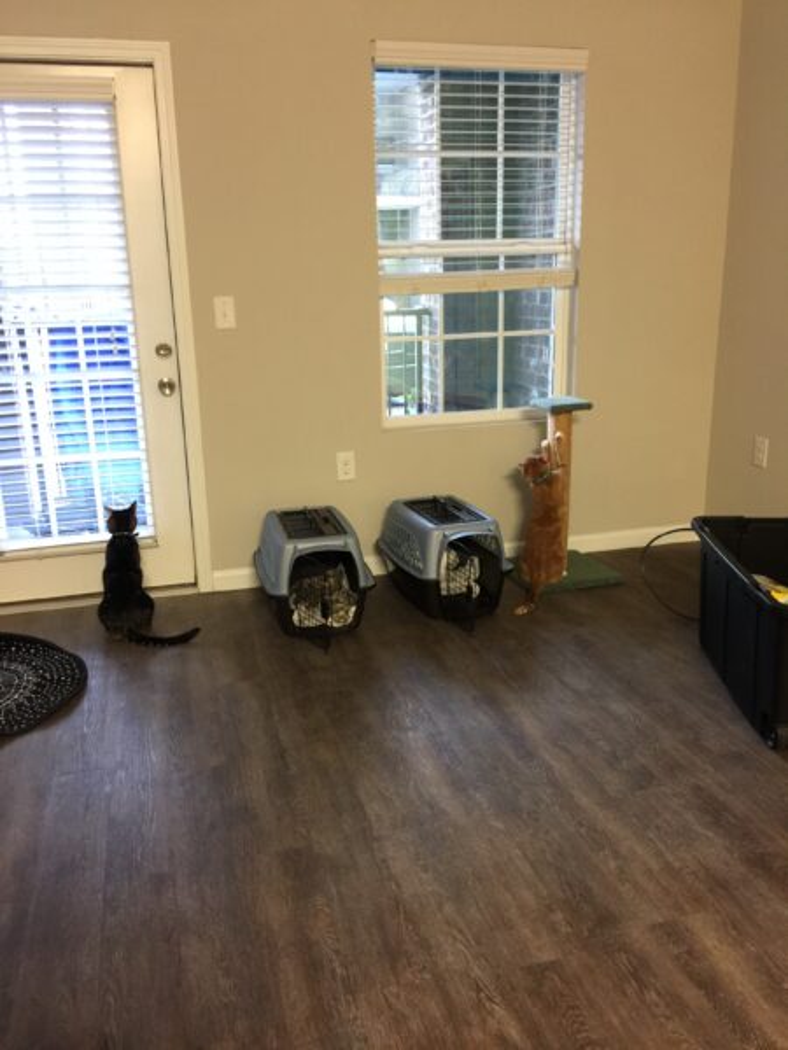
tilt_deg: -16.2
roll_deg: +1.6
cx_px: 394
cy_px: 525
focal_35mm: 29
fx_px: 880
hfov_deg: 48.2
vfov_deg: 61.7
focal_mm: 4.15
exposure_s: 1/4
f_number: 2.2
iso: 64
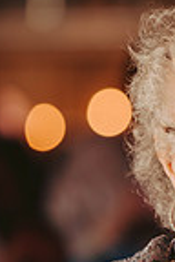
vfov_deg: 3.9
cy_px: 151
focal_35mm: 533
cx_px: 262
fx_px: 3886
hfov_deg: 2.6
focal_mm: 170
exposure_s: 1/200
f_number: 2.8
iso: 1000
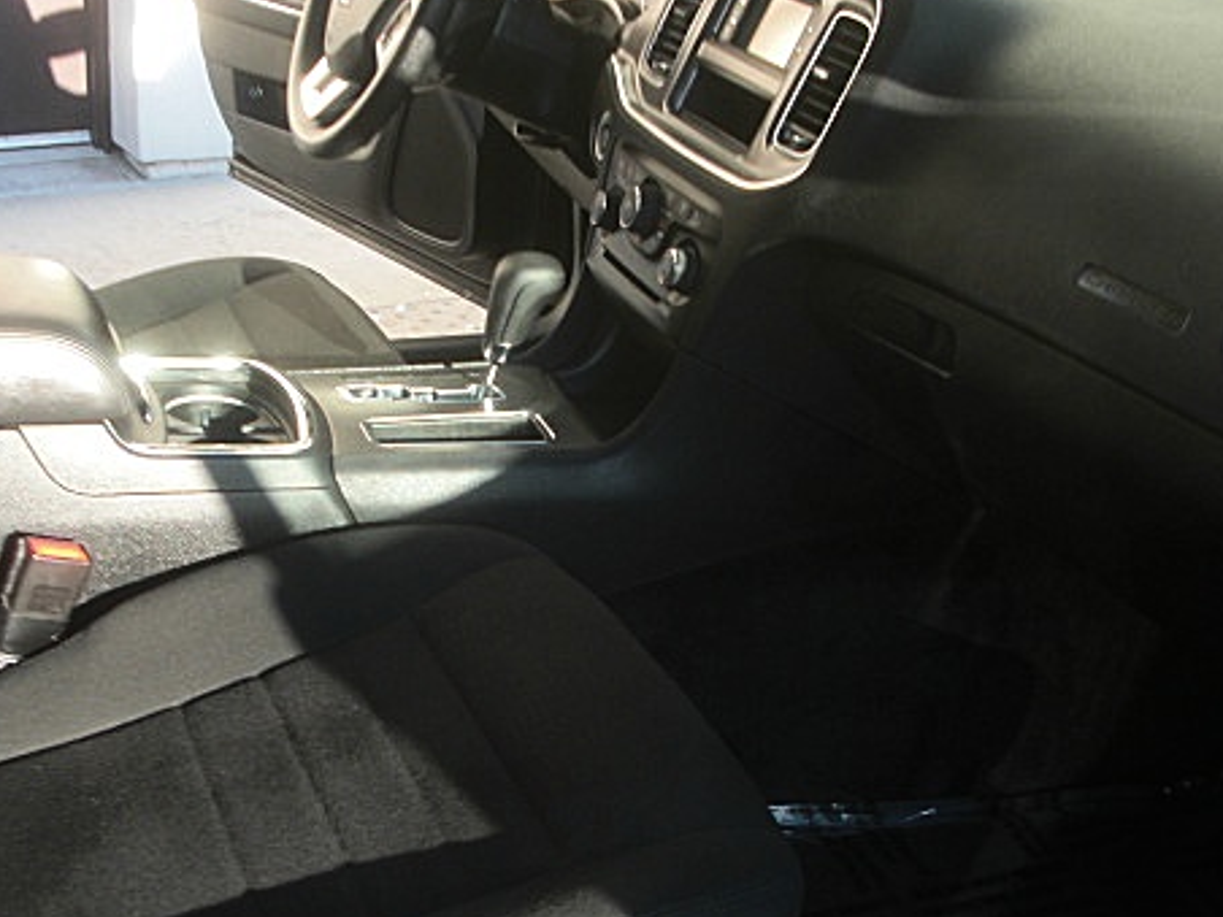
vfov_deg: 28.5
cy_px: 522
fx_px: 1802
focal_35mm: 51
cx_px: 506
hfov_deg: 37.4
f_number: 2.8
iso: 50
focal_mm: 6.3
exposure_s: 1/100
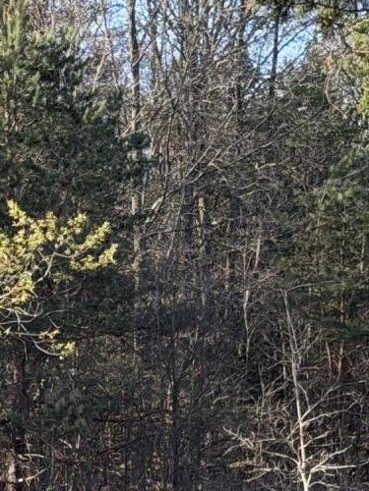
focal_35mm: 192
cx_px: -16
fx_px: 2729
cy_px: 593
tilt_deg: -0.6
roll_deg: +2.6
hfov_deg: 7.7
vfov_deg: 10.1
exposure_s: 1/712
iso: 64
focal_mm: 6.76
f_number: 1.78
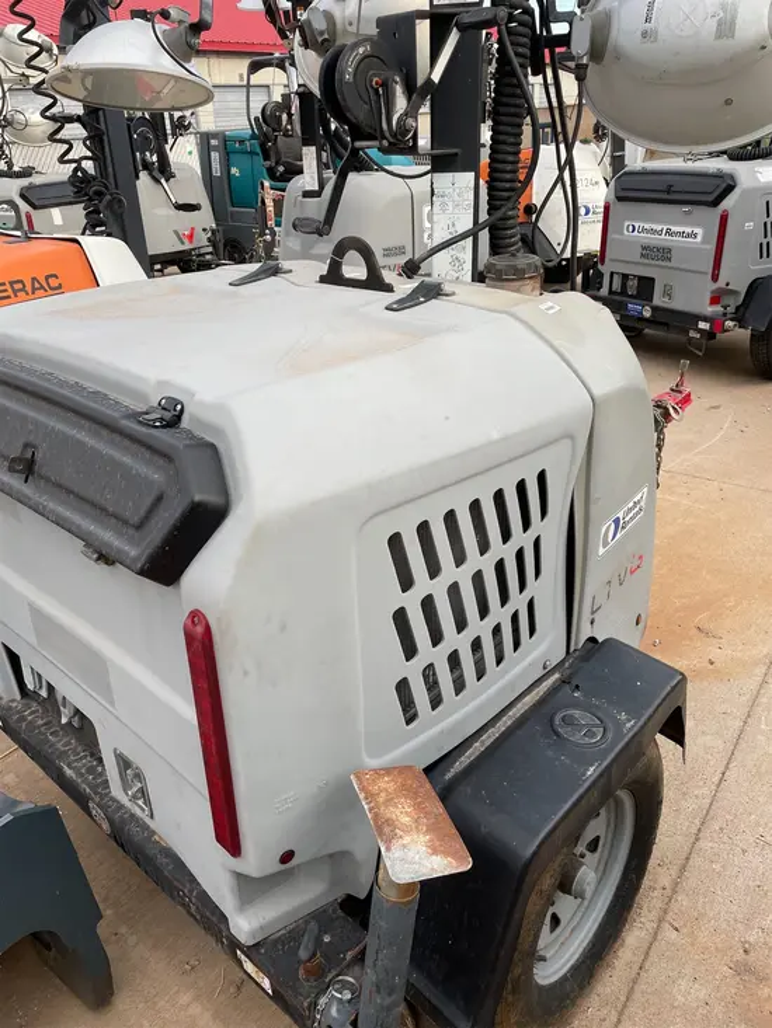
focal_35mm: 26
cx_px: 386
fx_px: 773
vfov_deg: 67.3
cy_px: 514
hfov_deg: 53.1
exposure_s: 1/479
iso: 32
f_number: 1.6
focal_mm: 4.2
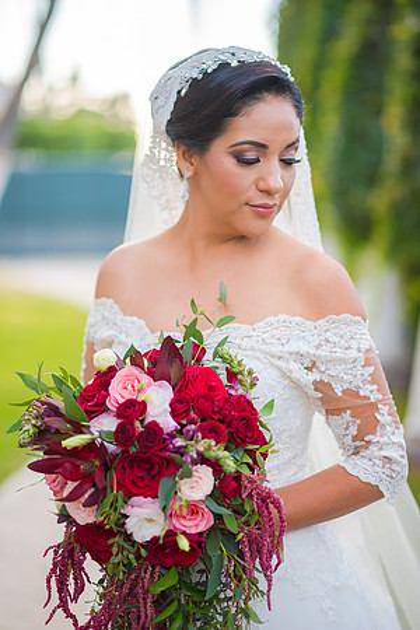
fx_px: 1487
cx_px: 210
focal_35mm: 85
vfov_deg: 23.9
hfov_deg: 16.1
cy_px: 315
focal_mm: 85
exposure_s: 1/1250
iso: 320
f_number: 1.8
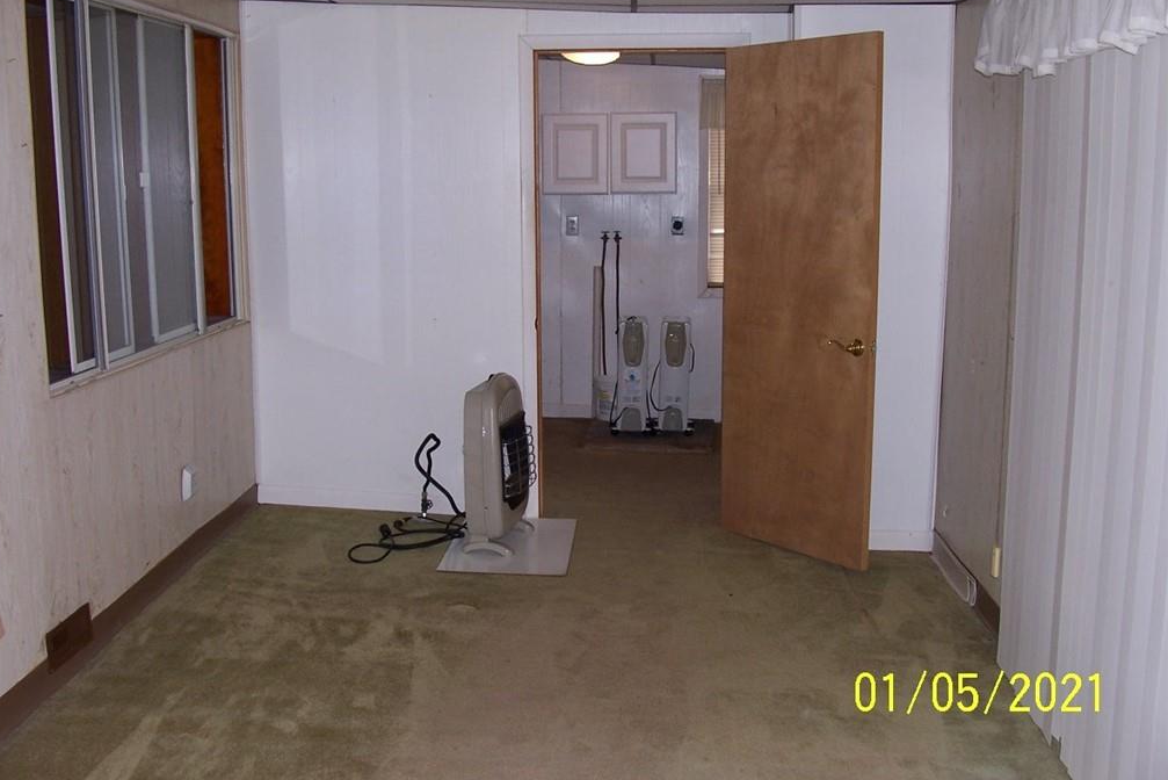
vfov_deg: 36.0
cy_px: 371
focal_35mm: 37
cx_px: 575
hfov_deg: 51.9
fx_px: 1201
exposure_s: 1/60
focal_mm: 6
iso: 80
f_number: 2.8
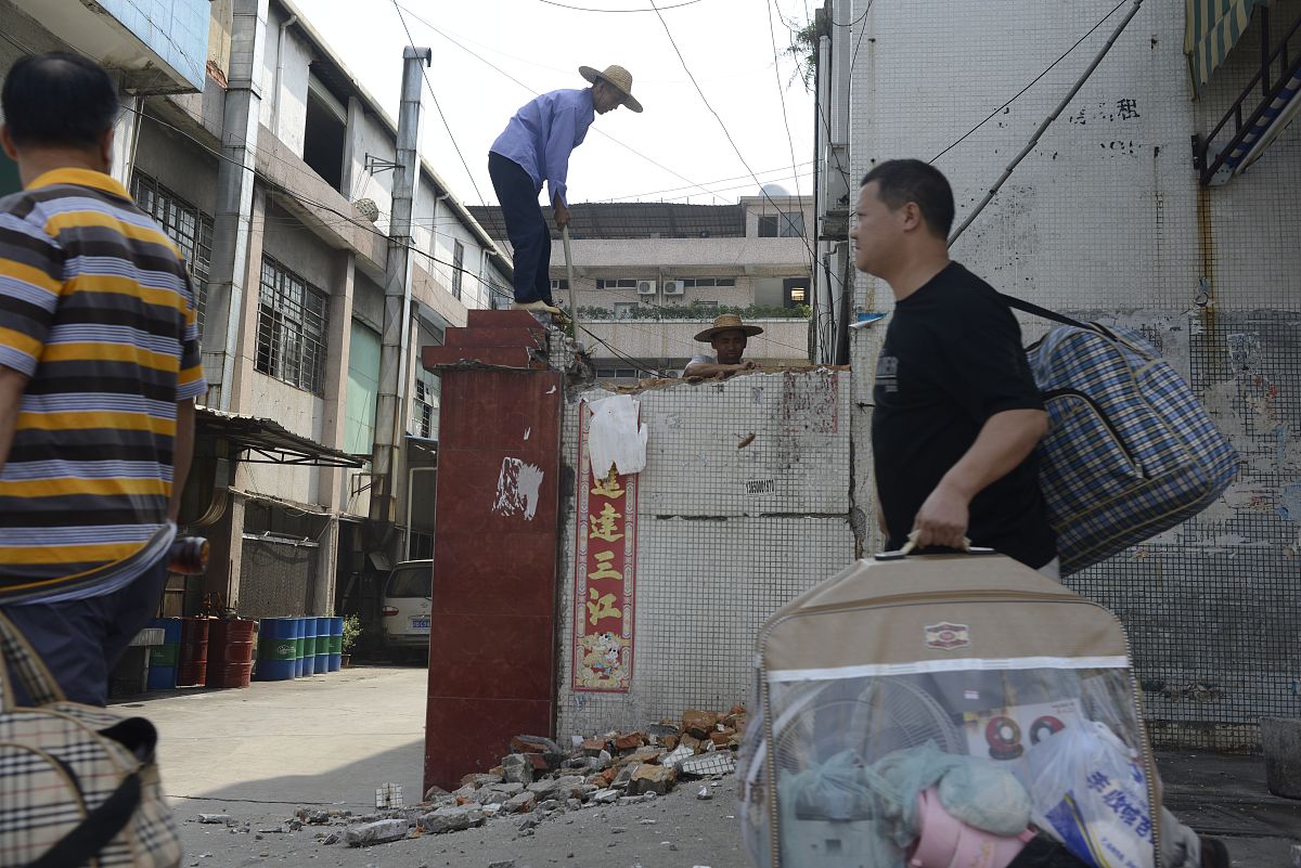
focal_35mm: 35
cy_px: 434
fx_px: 1265
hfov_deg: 54.4
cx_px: 650
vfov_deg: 37.9
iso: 100
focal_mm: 35
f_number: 8
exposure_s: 1/250
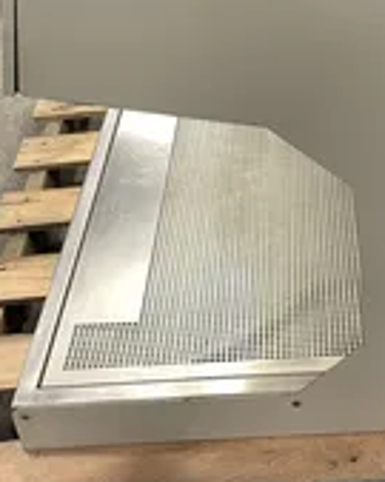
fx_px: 855
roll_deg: +5.8
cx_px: 285
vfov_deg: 30.6
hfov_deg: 25.1
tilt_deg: -31.8
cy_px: 86
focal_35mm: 60
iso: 200
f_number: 1.6
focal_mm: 4.2
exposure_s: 1/60
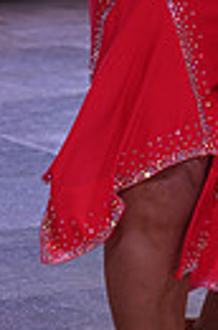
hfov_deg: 3.7
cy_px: -109
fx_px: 3351
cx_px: 331
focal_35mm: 367
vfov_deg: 5.6
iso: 800
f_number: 9
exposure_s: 1/320
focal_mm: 82
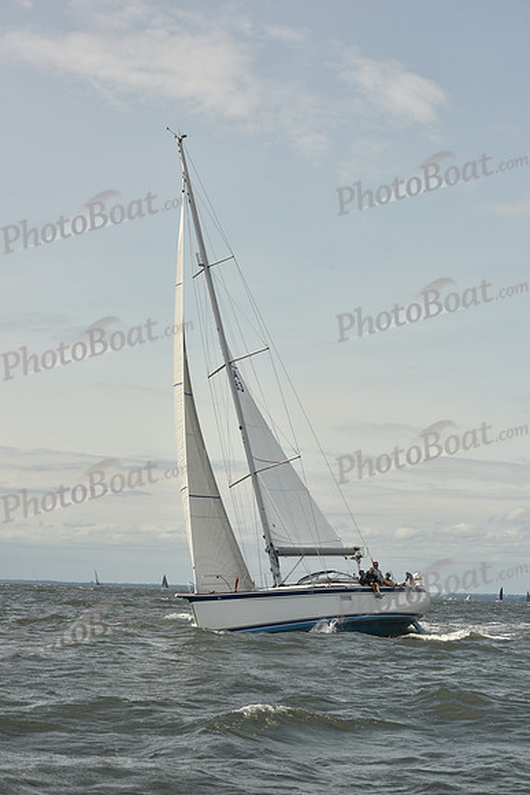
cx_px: 265
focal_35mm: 70
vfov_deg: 28.8
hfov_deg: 19.5
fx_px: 1545
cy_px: 398
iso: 250
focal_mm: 70
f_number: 10
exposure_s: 1/800
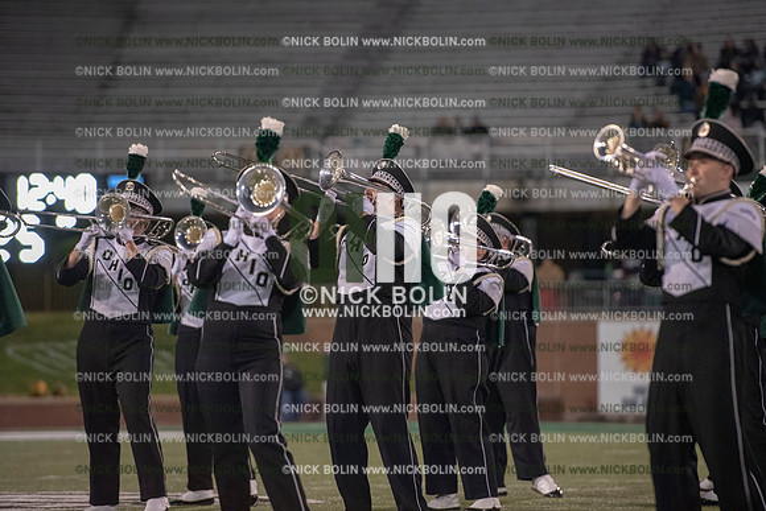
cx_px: 383
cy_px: 256
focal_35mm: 200
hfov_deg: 10.3
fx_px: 4256
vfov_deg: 6.9
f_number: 3.2
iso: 5000
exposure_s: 1/1250
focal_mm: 200
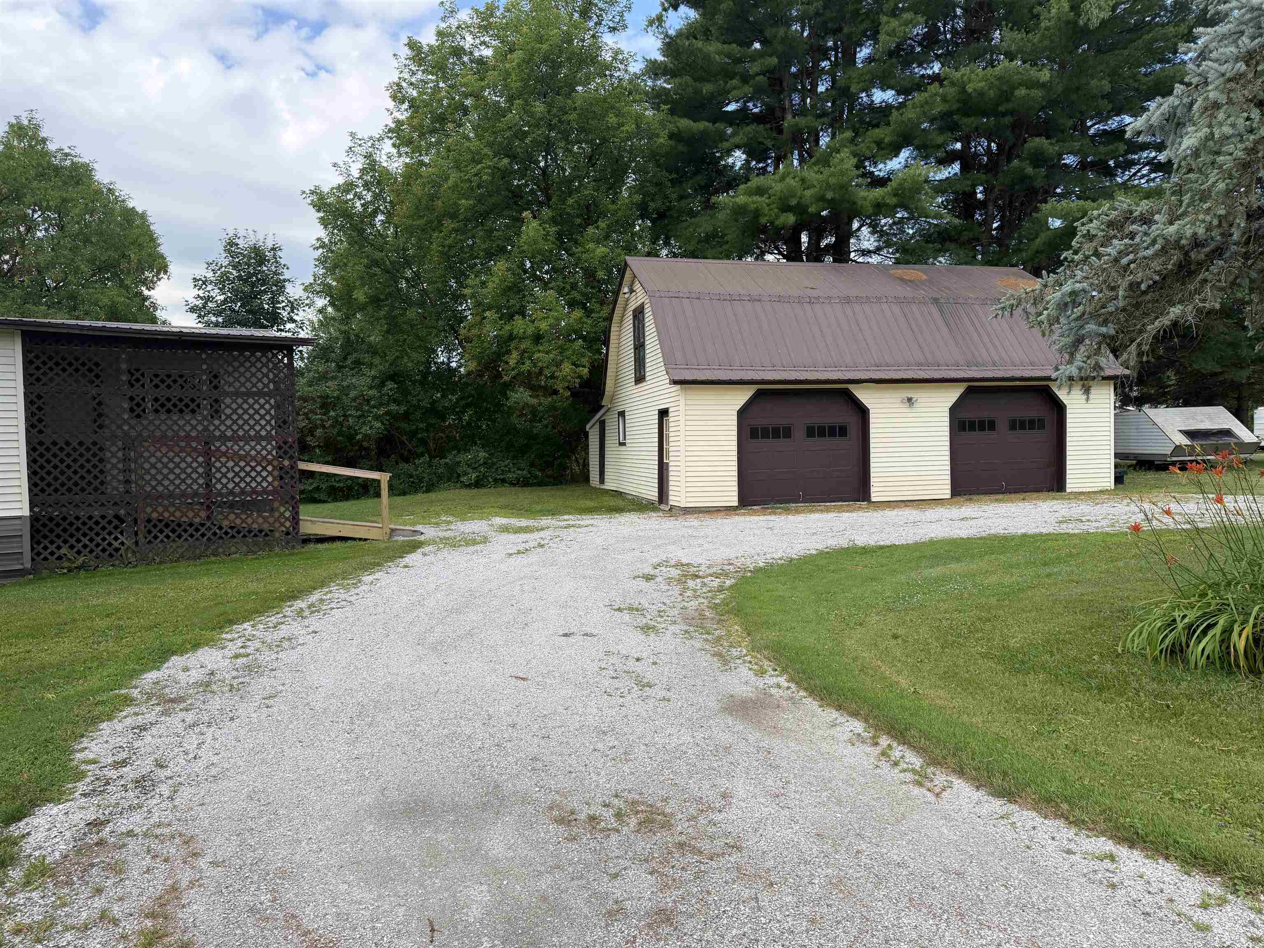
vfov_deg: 56.8
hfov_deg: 71.6
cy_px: 474
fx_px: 876
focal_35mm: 24
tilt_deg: -1.1
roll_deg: +1.2
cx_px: 632
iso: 100
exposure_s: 1/1727
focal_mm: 6.76
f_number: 1.78
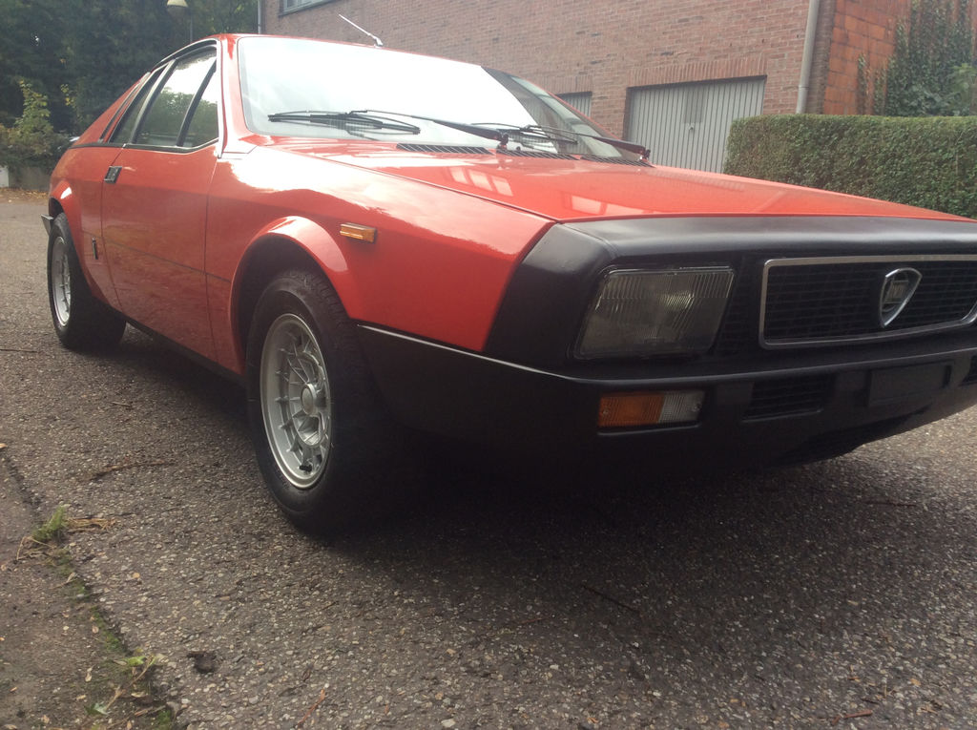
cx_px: 488
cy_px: 365
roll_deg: -1.6
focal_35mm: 32
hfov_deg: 56.9
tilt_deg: -12.3
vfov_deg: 44.1
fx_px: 902
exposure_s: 1/268
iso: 32
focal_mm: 3.3
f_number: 2.4
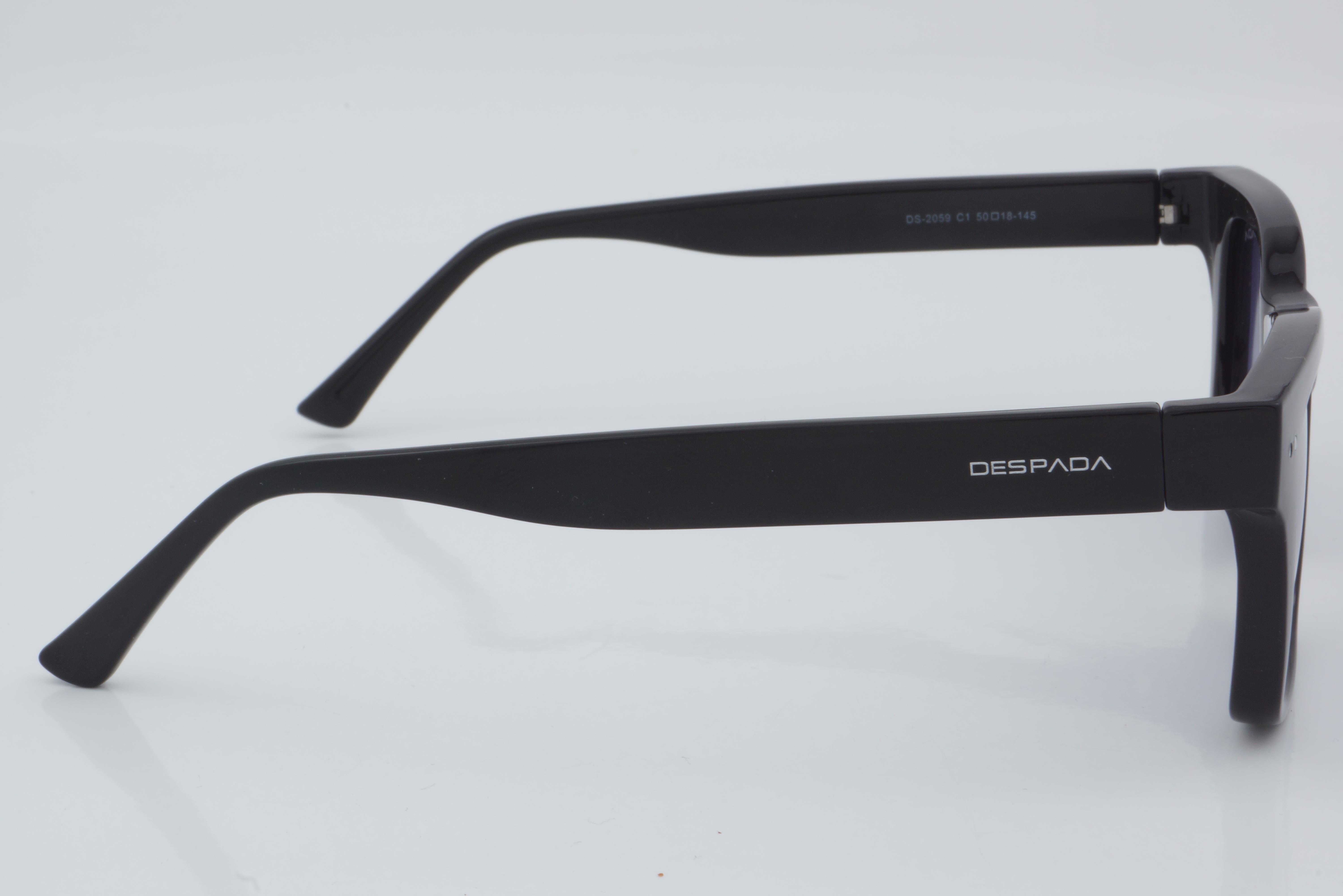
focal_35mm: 75
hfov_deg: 27.0
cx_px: 672
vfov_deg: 18.2
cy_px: 448
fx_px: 2798
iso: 100
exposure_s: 1/4
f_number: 32
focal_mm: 50
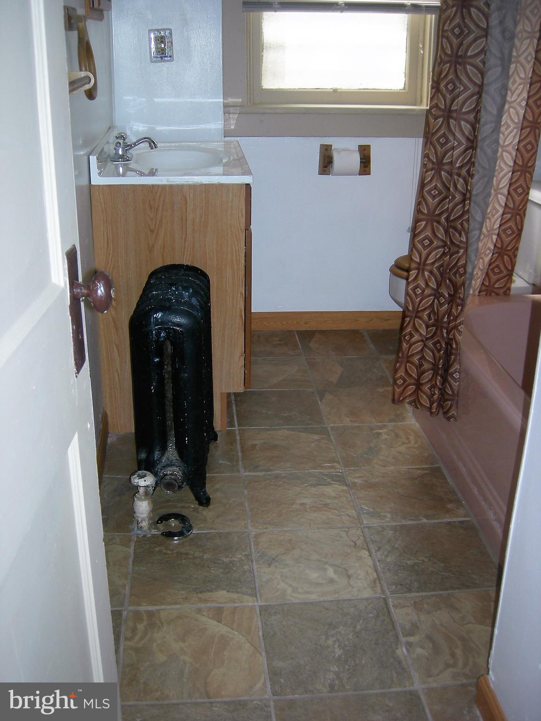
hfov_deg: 37.7
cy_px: 360
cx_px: 270
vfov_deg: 49.0
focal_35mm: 38
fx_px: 792
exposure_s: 1/60.1
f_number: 2.8
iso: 64
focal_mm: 8
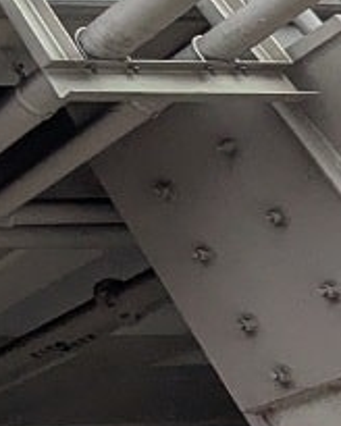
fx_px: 1009
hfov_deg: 11.4
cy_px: -144
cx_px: -674
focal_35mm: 80
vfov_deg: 21.3
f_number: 2.2
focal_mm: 1.83
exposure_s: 1/201
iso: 48
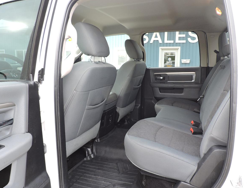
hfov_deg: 67.2
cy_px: 94
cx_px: 134
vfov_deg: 53.0
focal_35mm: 26
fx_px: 188
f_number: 3
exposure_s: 1/50
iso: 100
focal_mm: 4.3
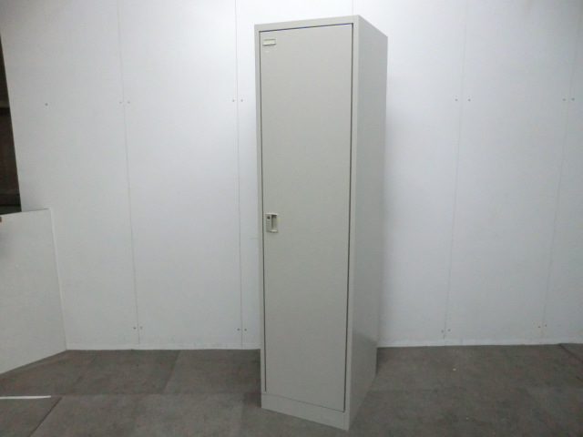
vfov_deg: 51.4
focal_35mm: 27
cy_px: 218
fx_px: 455
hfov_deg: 65.3
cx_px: 292
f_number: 3.2
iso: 400
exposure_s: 1/60
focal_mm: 4.9
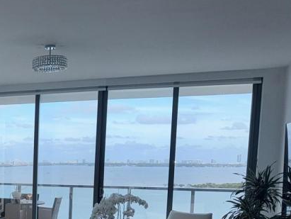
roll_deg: +0.0
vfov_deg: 25.0
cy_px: 217
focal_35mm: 56
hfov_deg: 30.0
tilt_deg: -7.0
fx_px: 471
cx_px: -47
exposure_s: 1/506
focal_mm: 6.76
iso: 50
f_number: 1.78
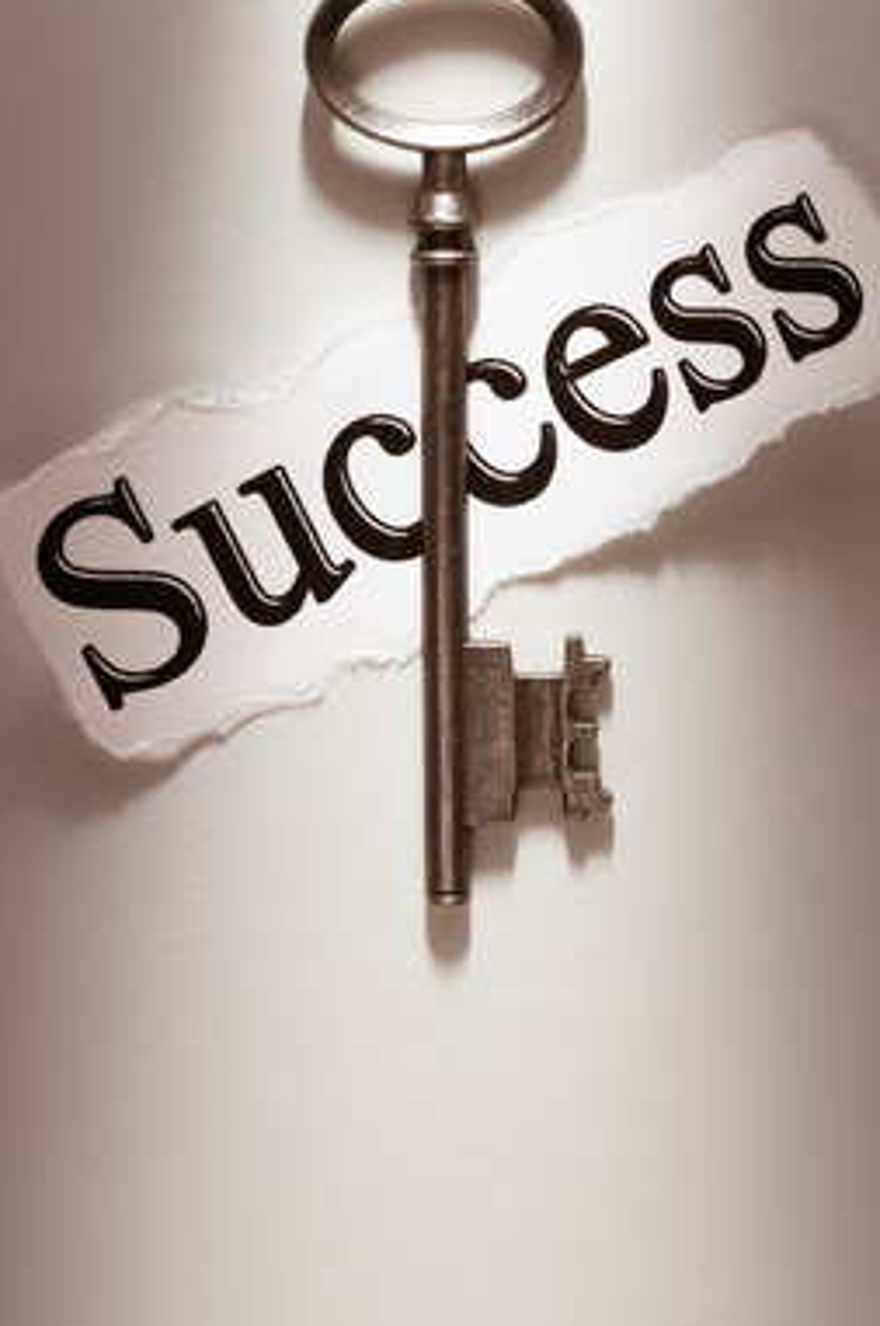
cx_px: 456
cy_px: 439
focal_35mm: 108
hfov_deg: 12.6
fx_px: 3971
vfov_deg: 18.9
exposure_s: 1
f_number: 11
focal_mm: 50
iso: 100
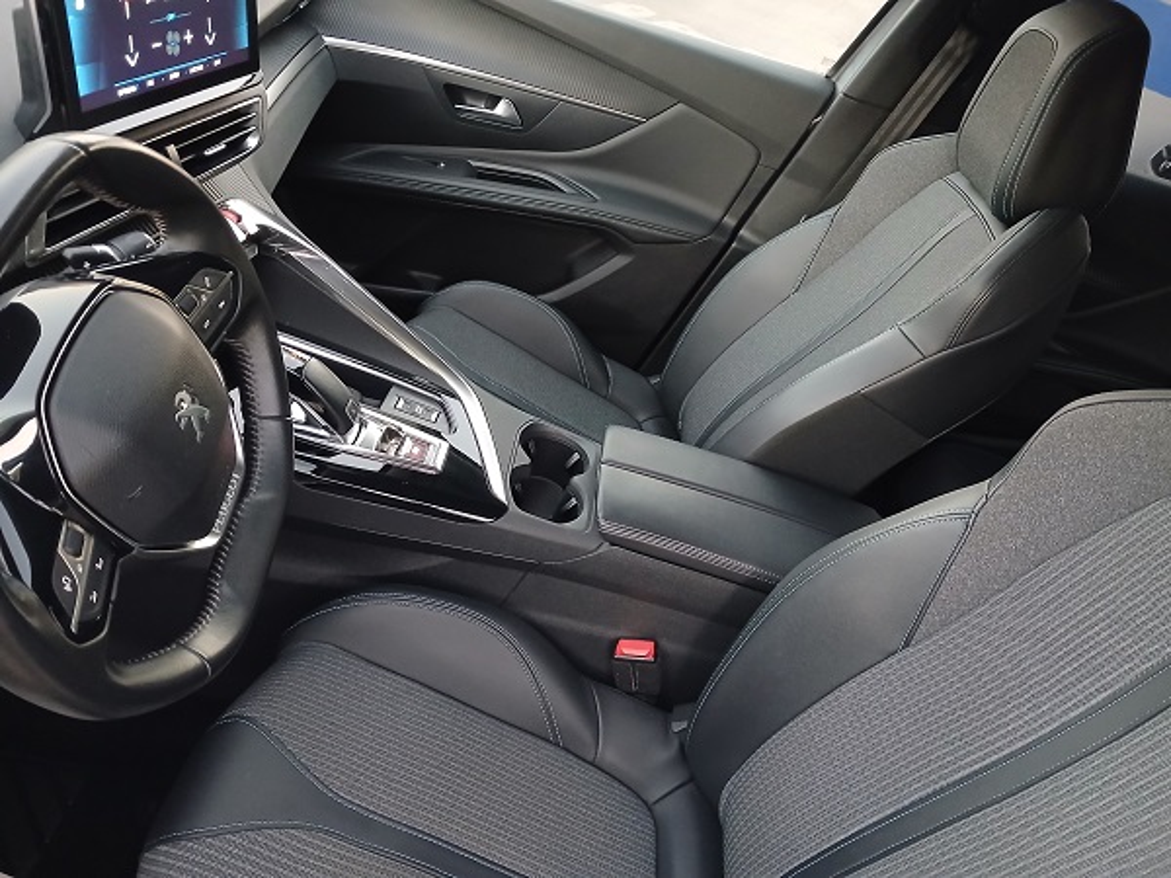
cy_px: 439
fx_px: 913
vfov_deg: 51.4
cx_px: 586
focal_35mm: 27
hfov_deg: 65.3
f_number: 1.8
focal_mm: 3.98
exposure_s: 1/20
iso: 800
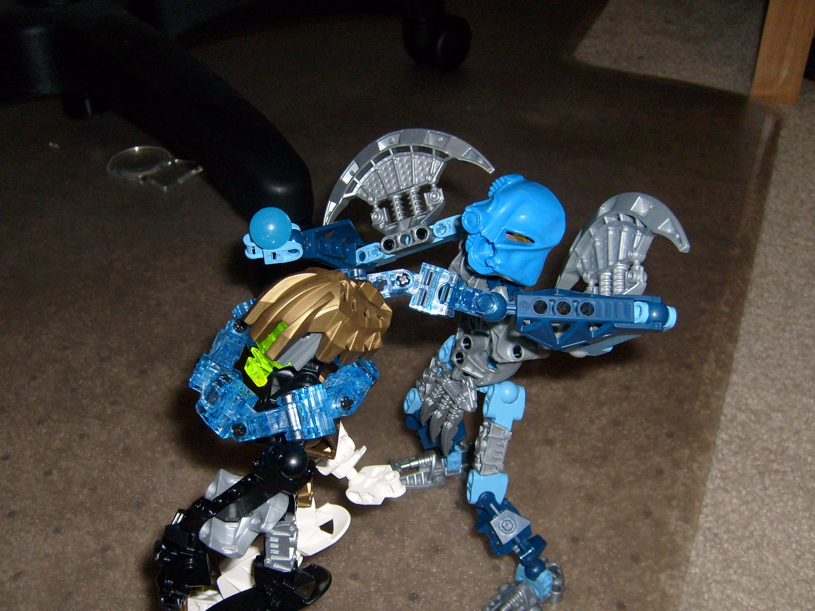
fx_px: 965
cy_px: 345
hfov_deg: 45.6
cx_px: 344
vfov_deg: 35.1
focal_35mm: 41
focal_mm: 5.8
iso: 100
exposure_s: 1/45
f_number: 2.8
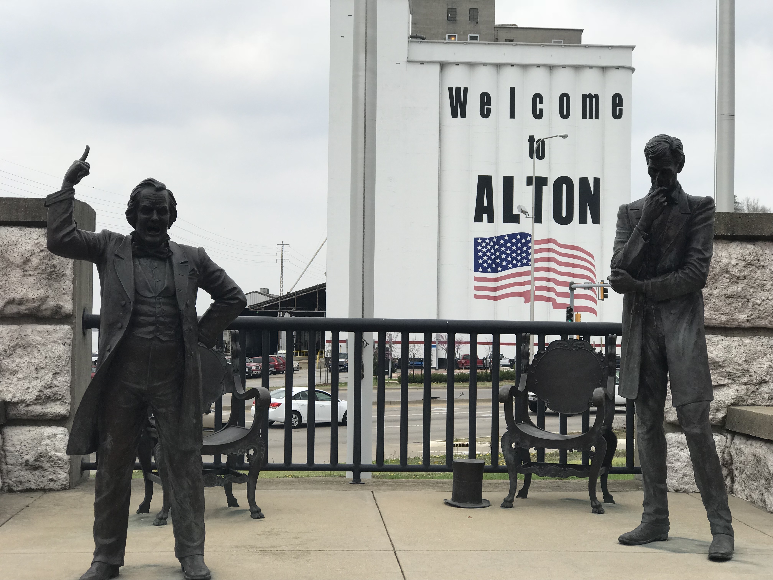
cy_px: 290
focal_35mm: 57
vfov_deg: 25.7
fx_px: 1273
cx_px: 386
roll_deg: -0.4
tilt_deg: +1.2
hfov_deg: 33.8
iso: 20
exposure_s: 1/948
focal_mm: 6.6
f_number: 2.8
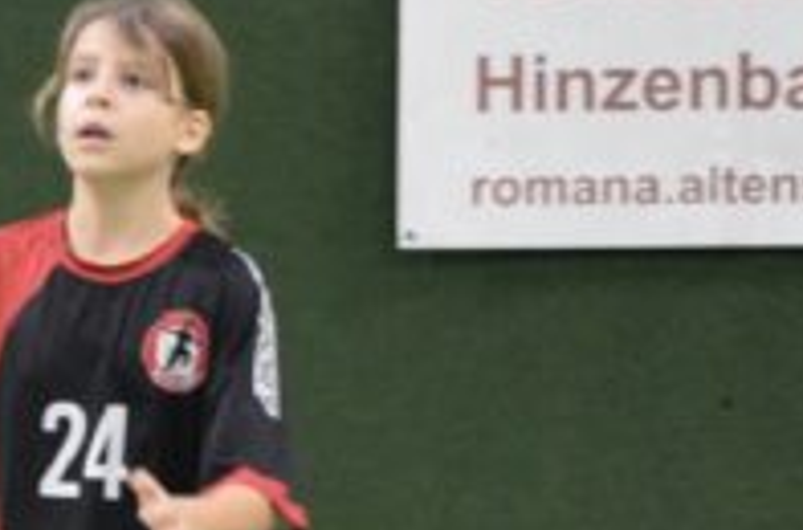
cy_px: 559
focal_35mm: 951
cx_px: -1121
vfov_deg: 1.4
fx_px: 21145
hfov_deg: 2.2
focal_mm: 122
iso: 1600
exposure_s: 1/160
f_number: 4.8
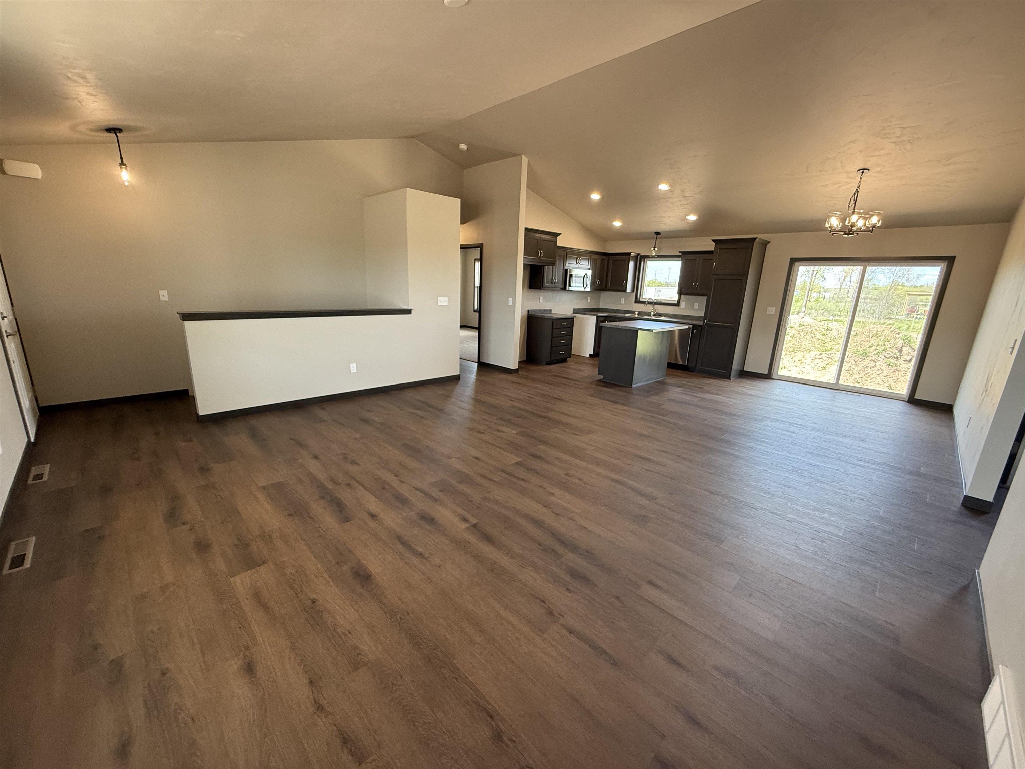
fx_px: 415
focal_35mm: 14
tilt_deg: -14.1
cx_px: 512
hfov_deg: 102.1
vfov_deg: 85.7
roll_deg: -3.5
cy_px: 384
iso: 250
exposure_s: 1/99
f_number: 2.2
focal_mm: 2.22
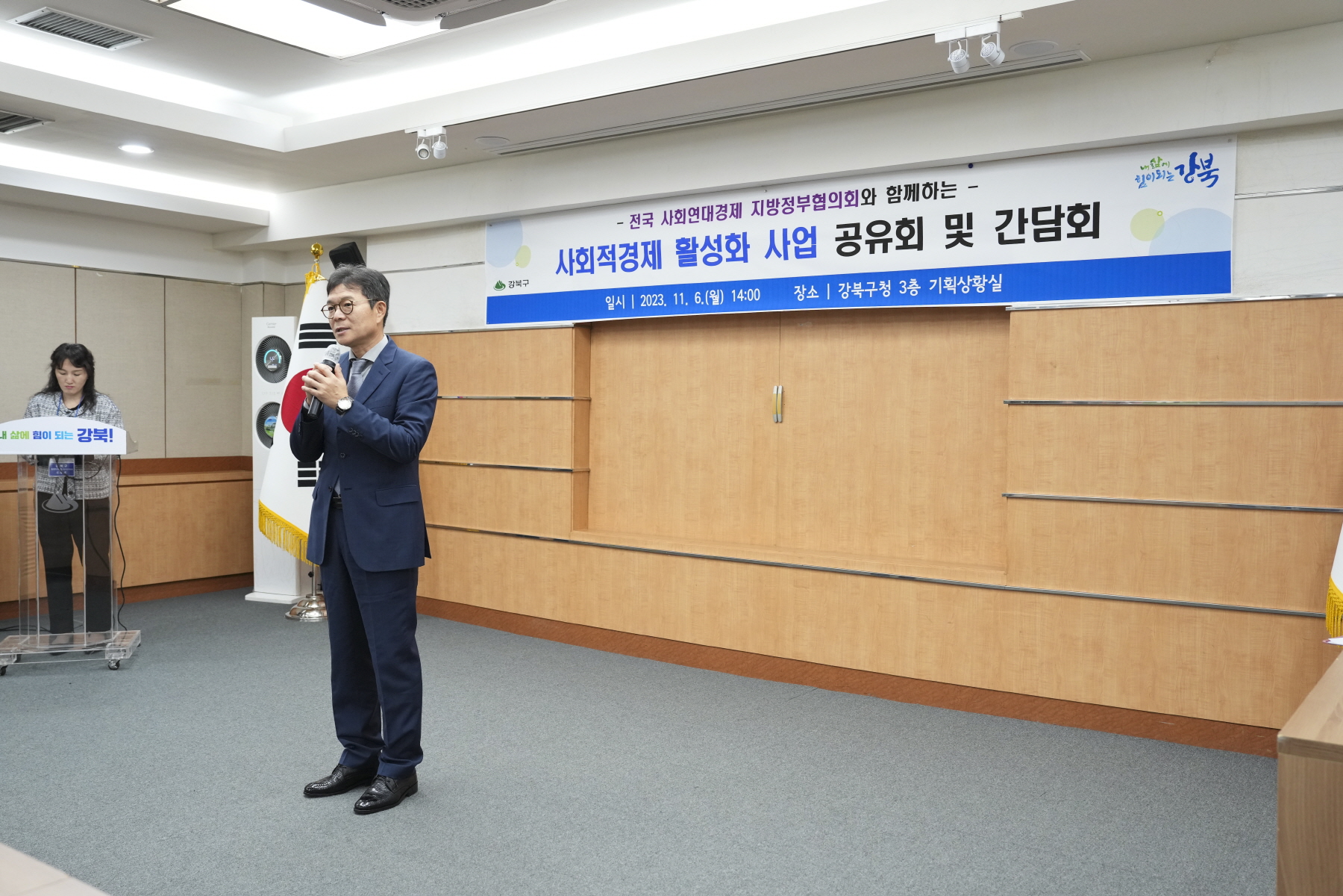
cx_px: 672
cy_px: 448
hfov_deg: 60.3
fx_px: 1156
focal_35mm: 31
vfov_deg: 42.3
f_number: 4
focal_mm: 31
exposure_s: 1/160
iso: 1600
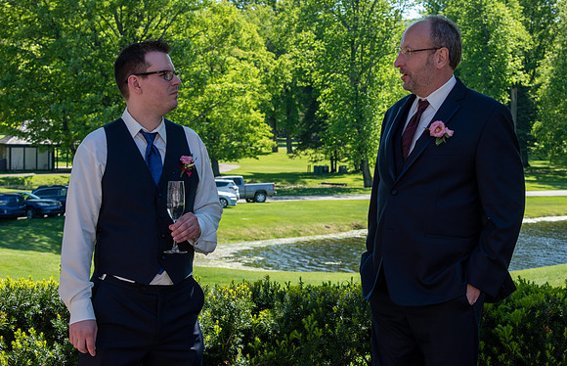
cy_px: 158
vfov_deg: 14.6
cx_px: 312
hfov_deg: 22.4
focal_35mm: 92
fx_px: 1431
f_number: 8
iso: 250
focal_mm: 55
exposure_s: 1/250
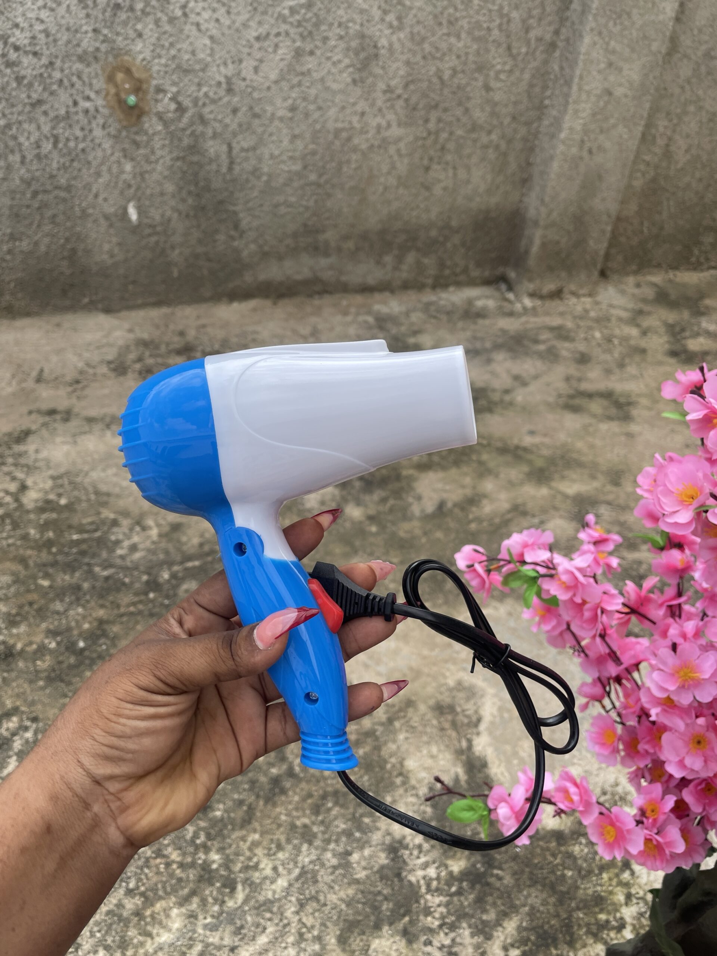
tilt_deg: -37.5
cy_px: 478
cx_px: 358
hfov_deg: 53.1
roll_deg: -5.6
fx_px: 718
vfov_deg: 67.3
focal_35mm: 26
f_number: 1.6
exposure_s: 1/1350
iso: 32
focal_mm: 4.2
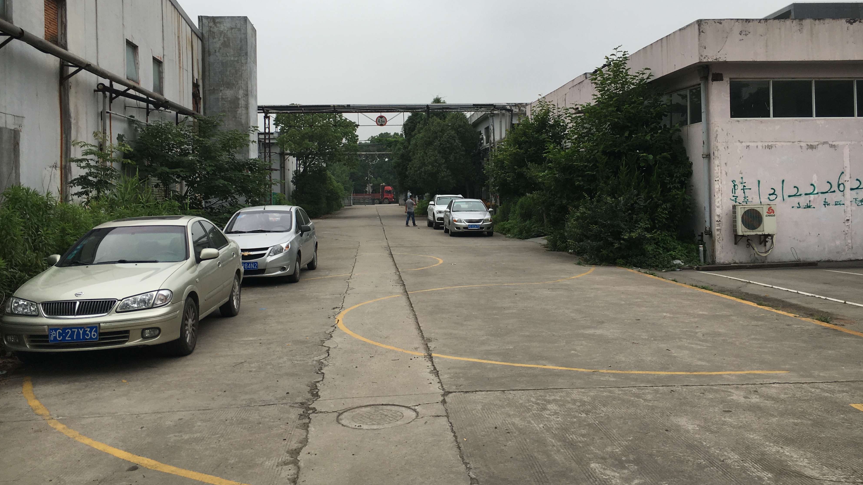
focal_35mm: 32
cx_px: 434
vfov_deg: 36.4
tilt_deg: +0.5
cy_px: 178
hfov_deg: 61.0
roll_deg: -0.1
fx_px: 732
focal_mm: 4.15
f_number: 2.2
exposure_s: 1/927
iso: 25
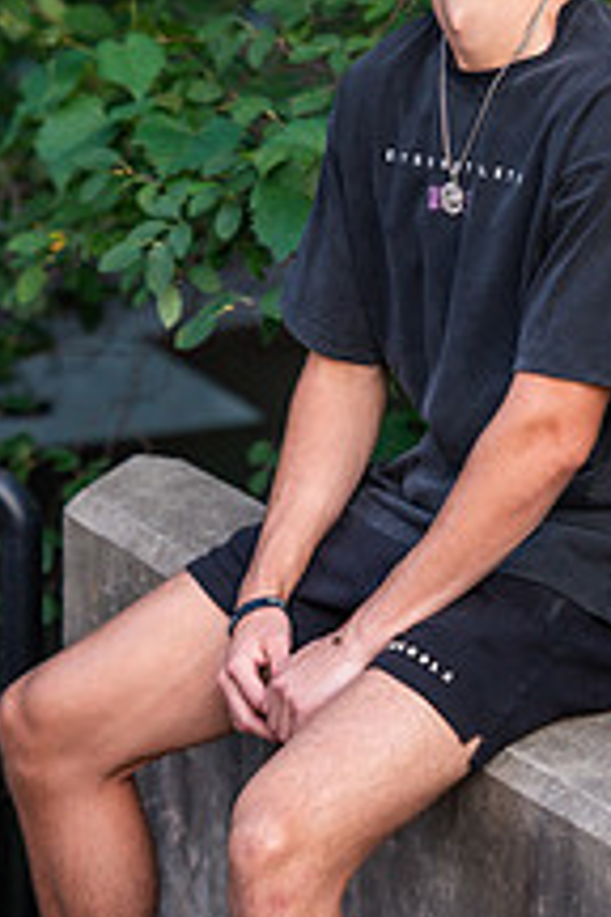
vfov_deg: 7.1
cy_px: 374
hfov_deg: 4.7
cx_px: 395
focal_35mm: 291
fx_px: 7408
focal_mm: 140
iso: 800
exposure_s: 1/160
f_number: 2.8
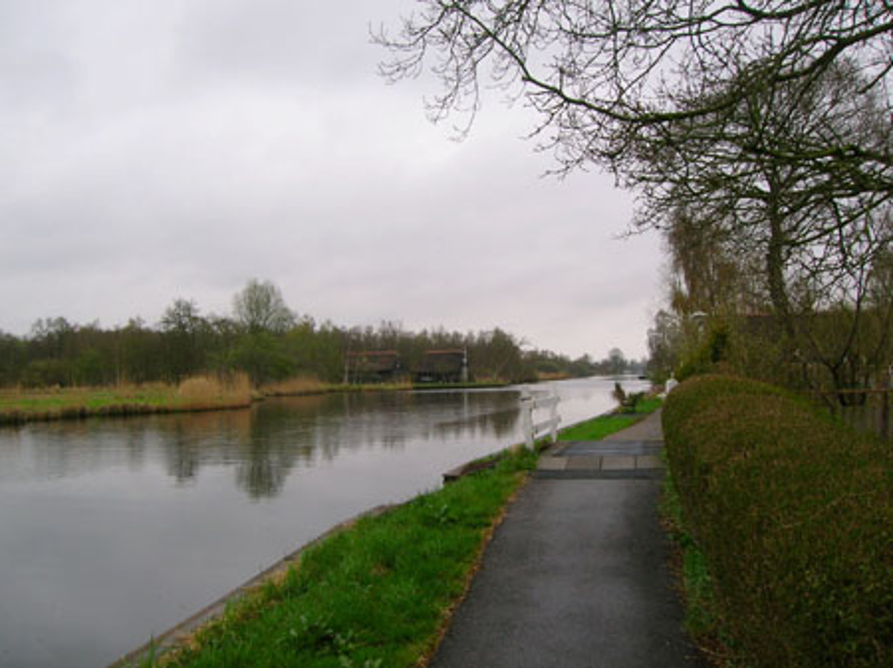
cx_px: 446
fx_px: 877
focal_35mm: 34
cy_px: 334
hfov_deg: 54.0
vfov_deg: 41.8
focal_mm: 5.7
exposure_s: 1/40
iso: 50
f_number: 4.9
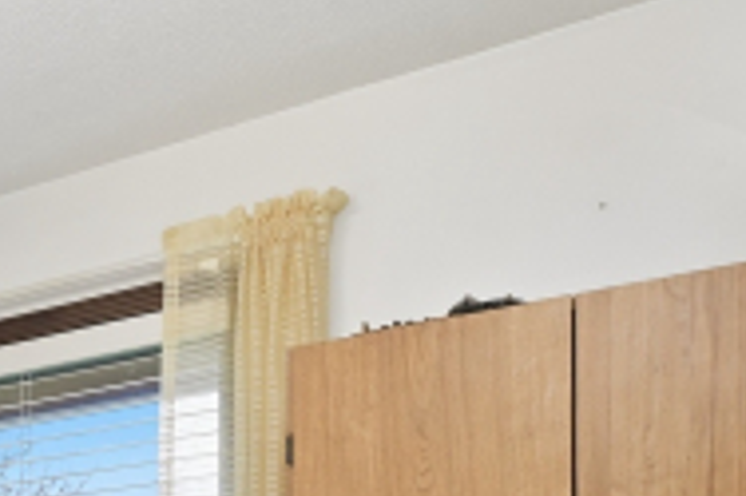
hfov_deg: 26.9
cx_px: -331
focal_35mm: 56
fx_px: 1159
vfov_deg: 20.5
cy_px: 750
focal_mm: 14
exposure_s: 1/200
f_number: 6.3
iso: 200
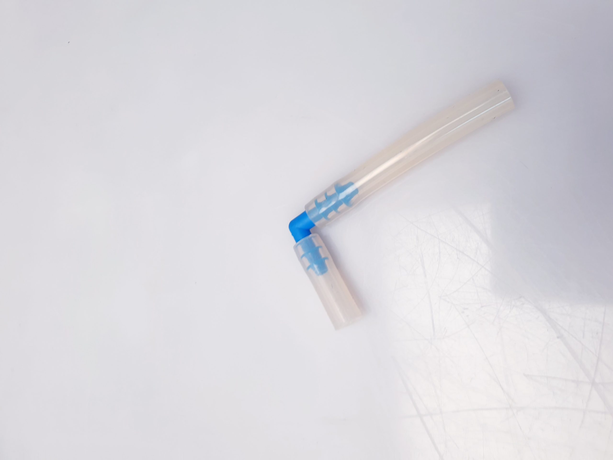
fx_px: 460
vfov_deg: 53.1
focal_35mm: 26
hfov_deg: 67.3
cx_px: 306
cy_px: 230
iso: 64
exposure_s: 1/50
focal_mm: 4.3
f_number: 2.4
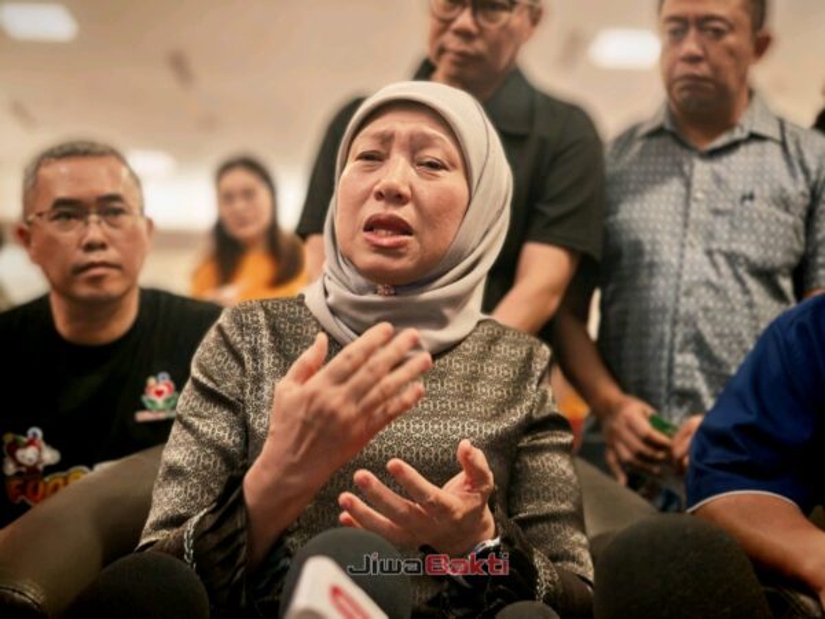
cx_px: 412
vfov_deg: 30.3
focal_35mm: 48
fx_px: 1144
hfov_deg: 39.7
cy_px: 310
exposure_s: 1/100
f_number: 1.2
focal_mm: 6.83
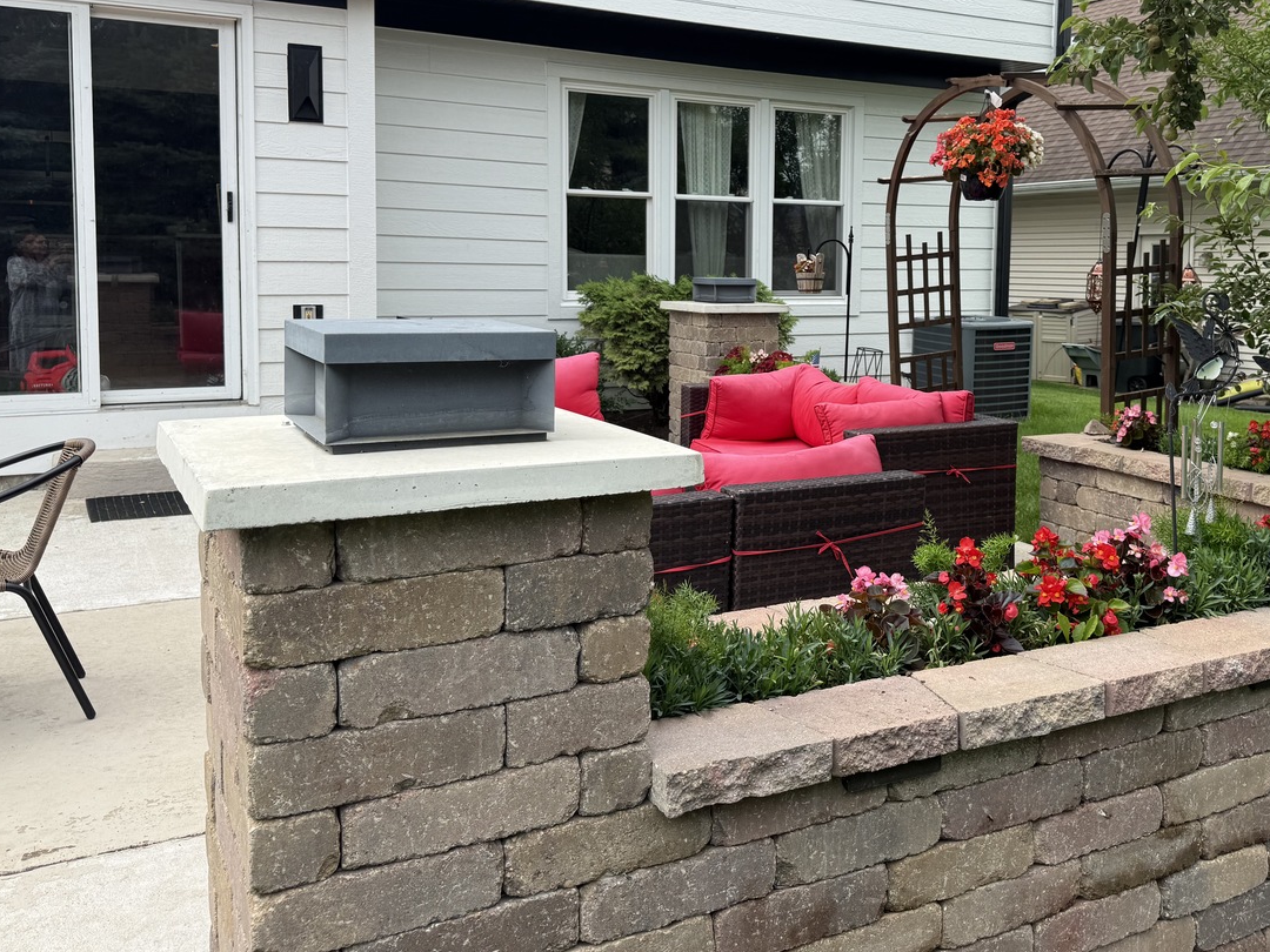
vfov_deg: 43.7
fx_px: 1174
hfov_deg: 56.4
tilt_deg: -3.5
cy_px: 346
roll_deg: -0.9
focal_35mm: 32
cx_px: 758
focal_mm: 6.76
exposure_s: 1/1770
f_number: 1.78
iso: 80
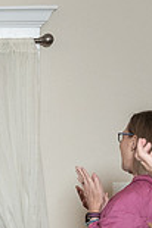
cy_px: 371
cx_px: -161
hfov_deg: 3.3
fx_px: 2621
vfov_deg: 4.9
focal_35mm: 413
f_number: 5.6
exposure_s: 1/200
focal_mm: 70
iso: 2000
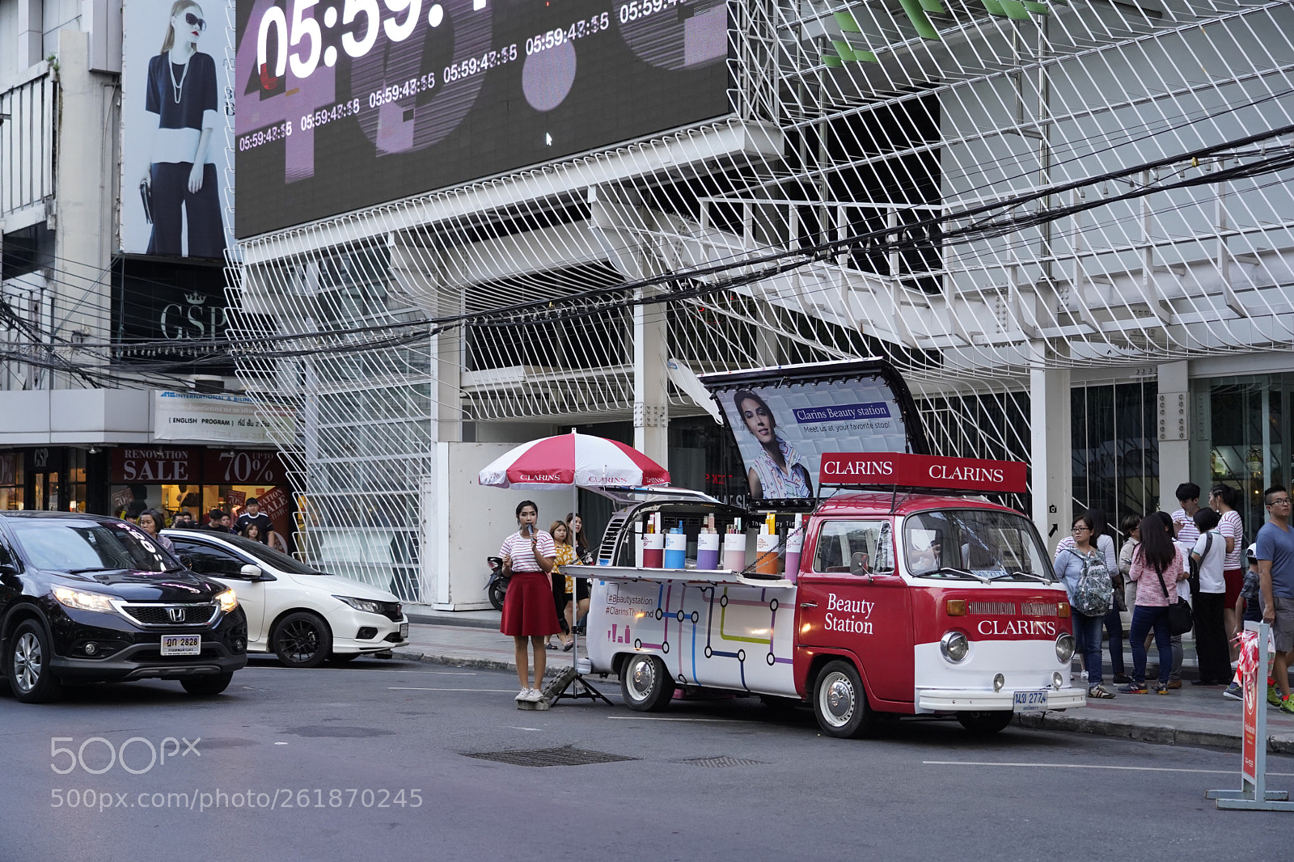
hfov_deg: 38.2
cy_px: 431
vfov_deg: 26.0
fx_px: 1869
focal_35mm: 52
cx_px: 647
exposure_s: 1/125
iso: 2000
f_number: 4
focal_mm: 52
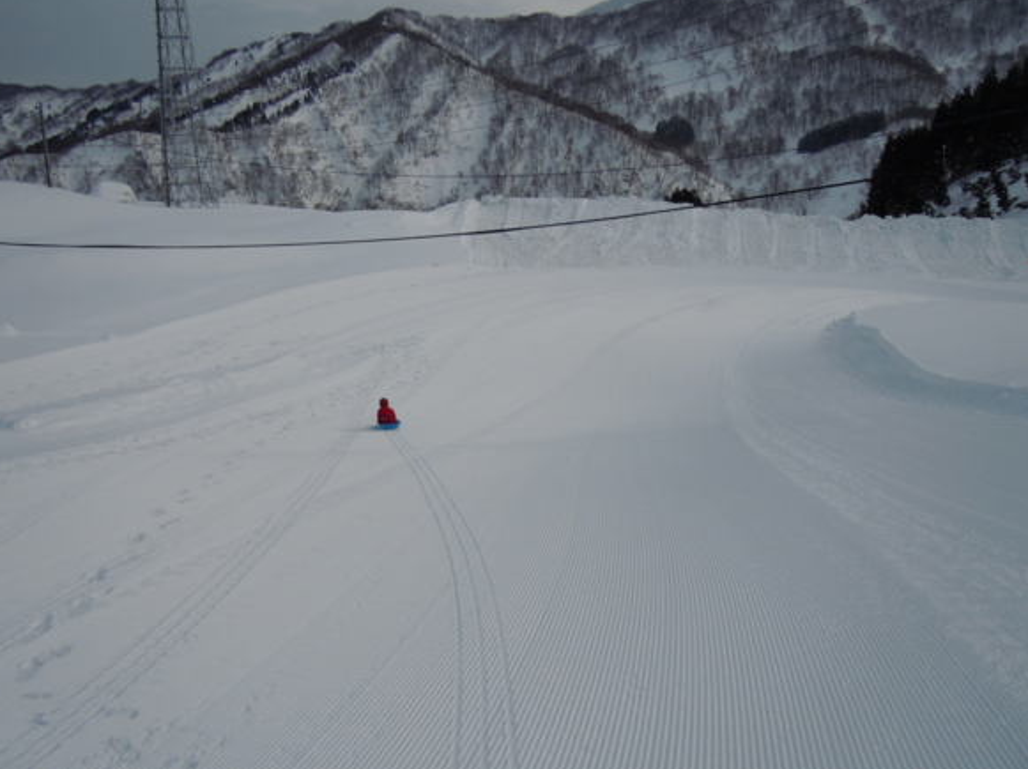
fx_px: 920
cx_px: 502
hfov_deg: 58.4
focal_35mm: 31
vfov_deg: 45.4
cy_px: 373
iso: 100
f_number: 7
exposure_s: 1/800
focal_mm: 5.4
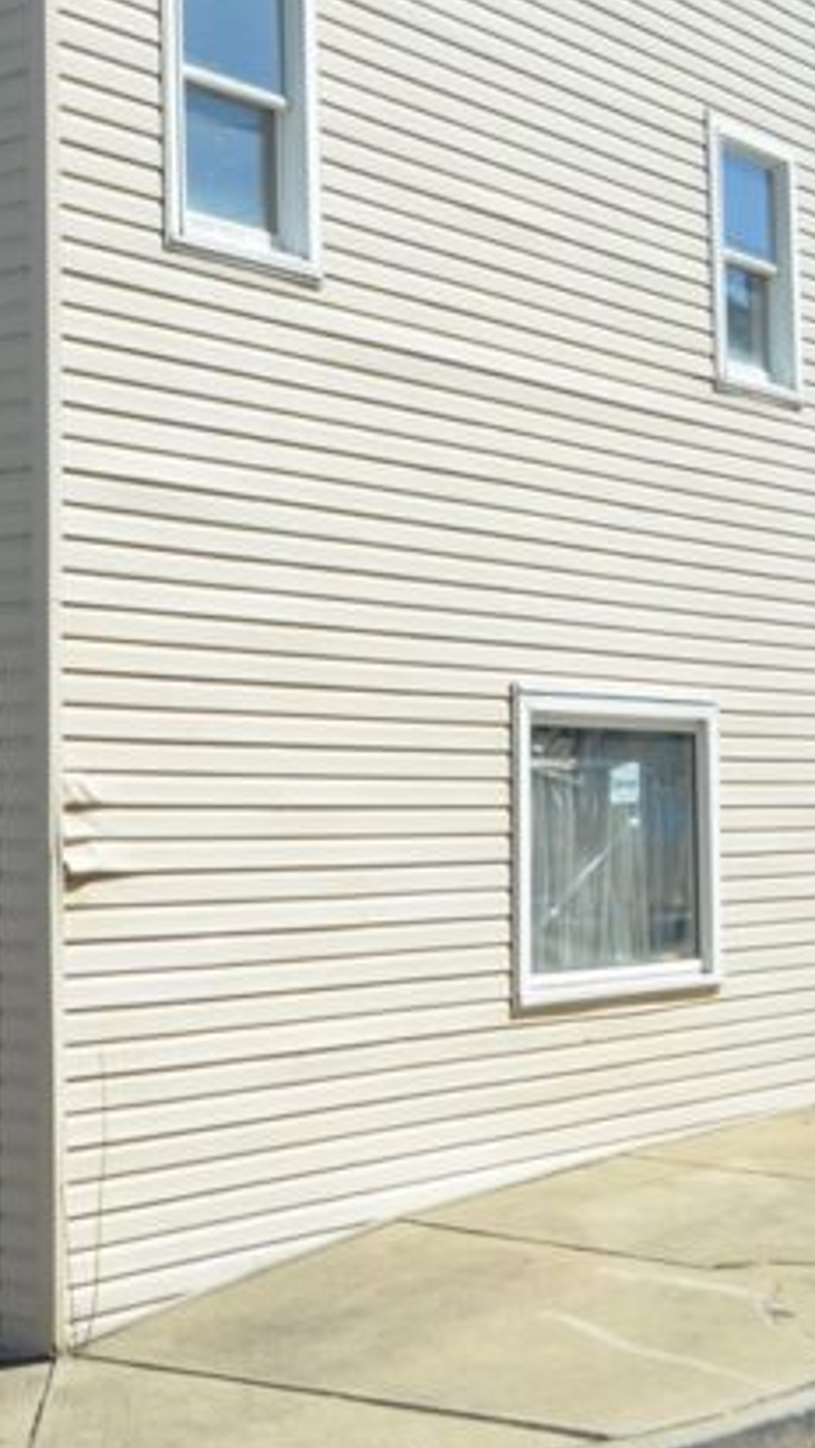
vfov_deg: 31.4
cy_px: 597
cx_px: -292
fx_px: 2572
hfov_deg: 16.8
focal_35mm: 67
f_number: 8
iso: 125
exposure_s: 1/250
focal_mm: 22
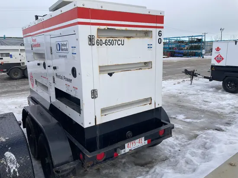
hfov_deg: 63.4
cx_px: 119
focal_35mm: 28
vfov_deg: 49.8
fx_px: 193
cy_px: 89
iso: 20
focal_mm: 3.99
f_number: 1.8
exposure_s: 1/873
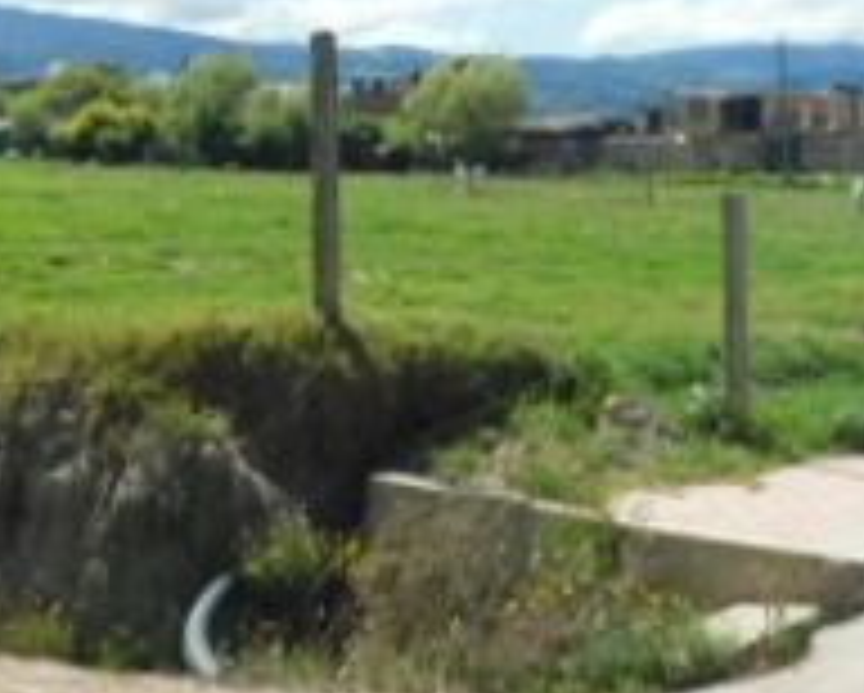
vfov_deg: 18.7
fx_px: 1997
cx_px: 313
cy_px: -117
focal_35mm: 78
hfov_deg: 24.3
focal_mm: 4
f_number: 6
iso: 400
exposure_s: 1/1500
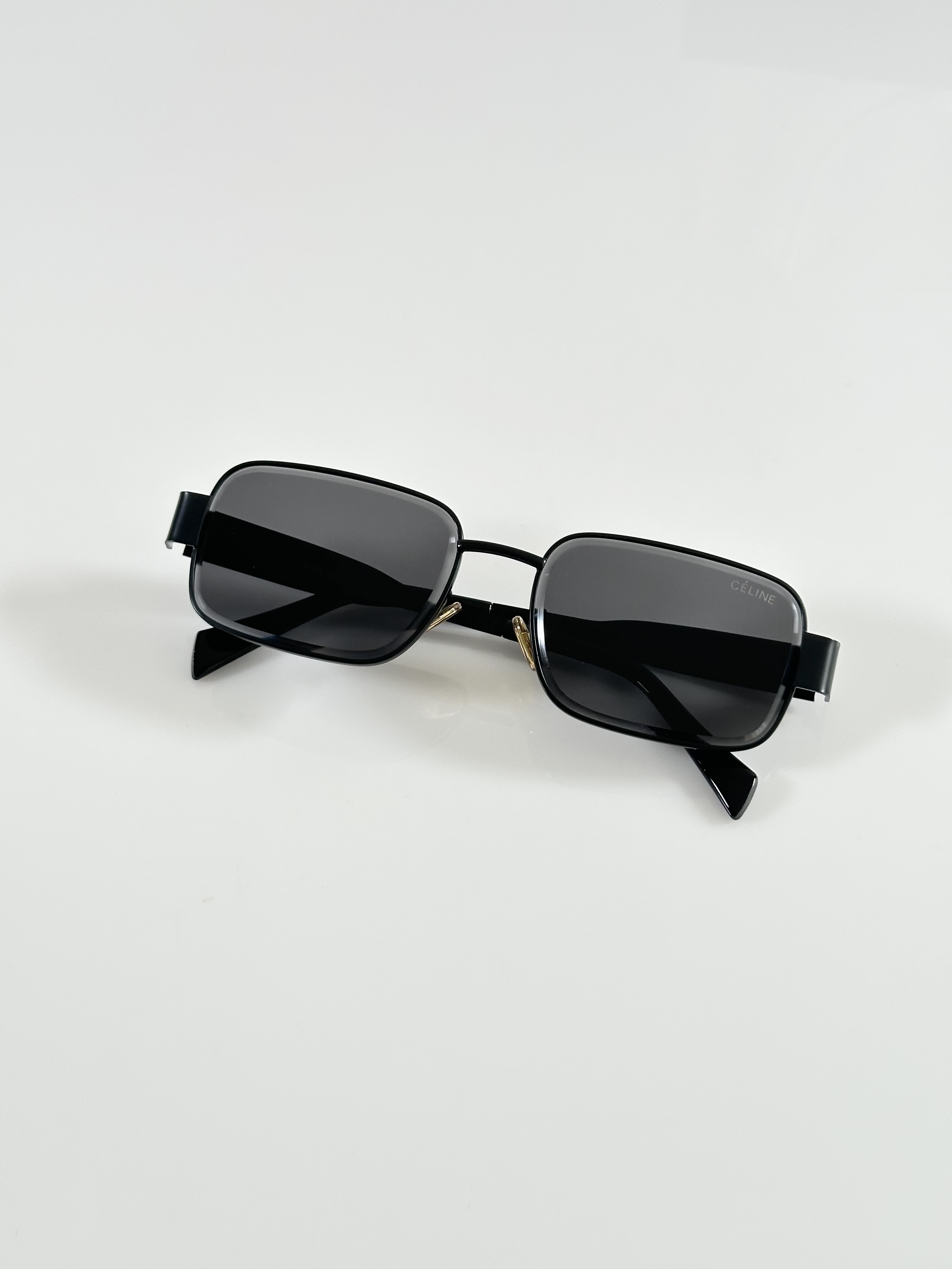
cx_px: 476
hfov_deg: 30.3
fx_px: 1760
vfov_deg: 39.7
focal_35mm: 48
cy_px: 634
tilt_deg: -50.5
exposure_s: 1/119
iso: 80
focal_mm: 6.86
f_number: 1.78
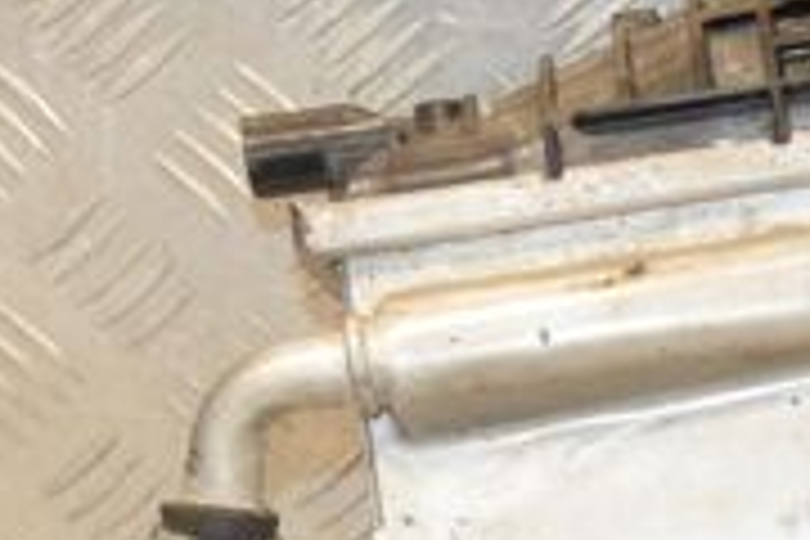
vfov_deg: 8.5
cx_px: 990
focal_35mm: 160
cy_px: 513
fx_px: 3600
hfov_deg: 12.5
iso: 1600
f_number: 5.6
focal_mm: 30
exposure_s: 1/200
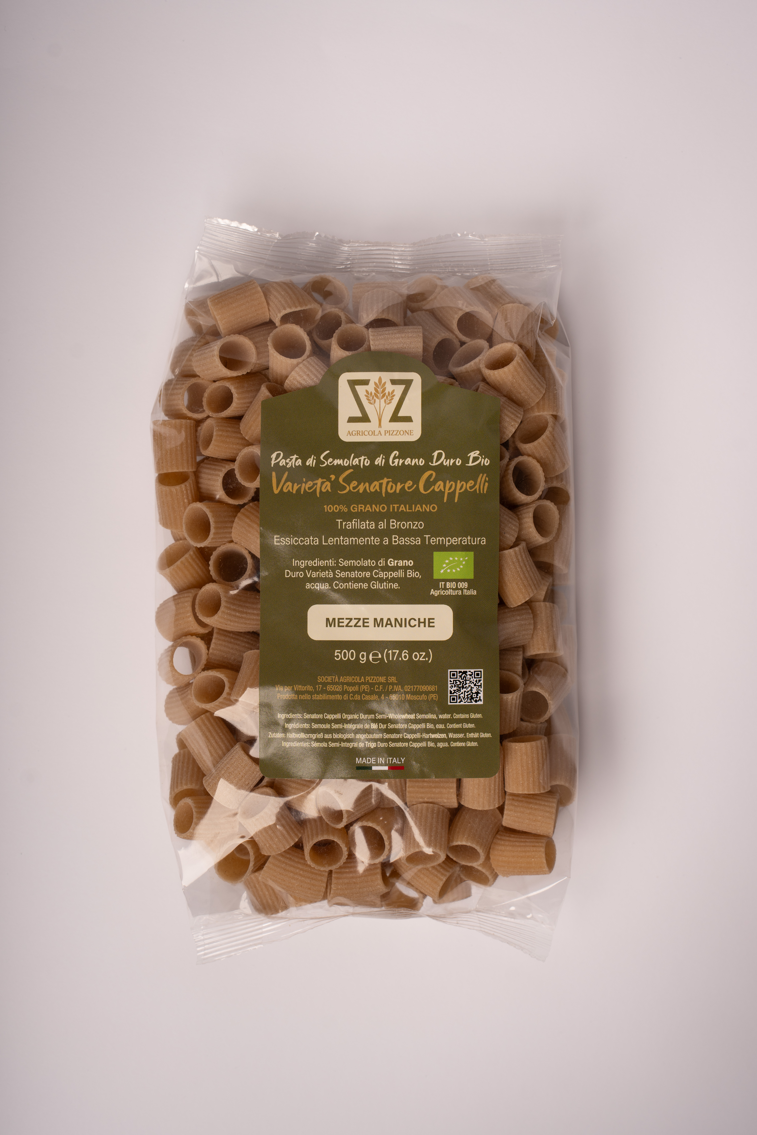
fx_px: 2113
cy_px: 568
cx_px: 378
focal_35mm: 67
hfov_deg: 20.3
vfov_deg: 30.1
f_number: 6.3
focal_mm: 67
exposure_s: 1/200
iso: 100
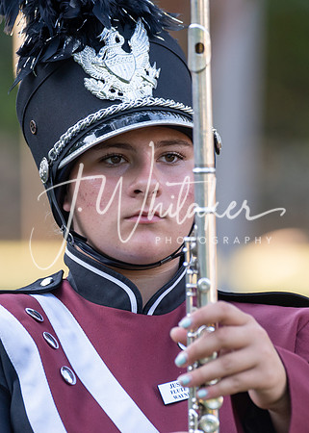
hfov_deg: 2.8
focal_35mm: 513
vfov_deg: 3.9
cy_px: 216
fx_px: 6311
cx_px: 88
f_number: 5.6
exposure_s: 1/250
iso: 800
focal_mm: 350
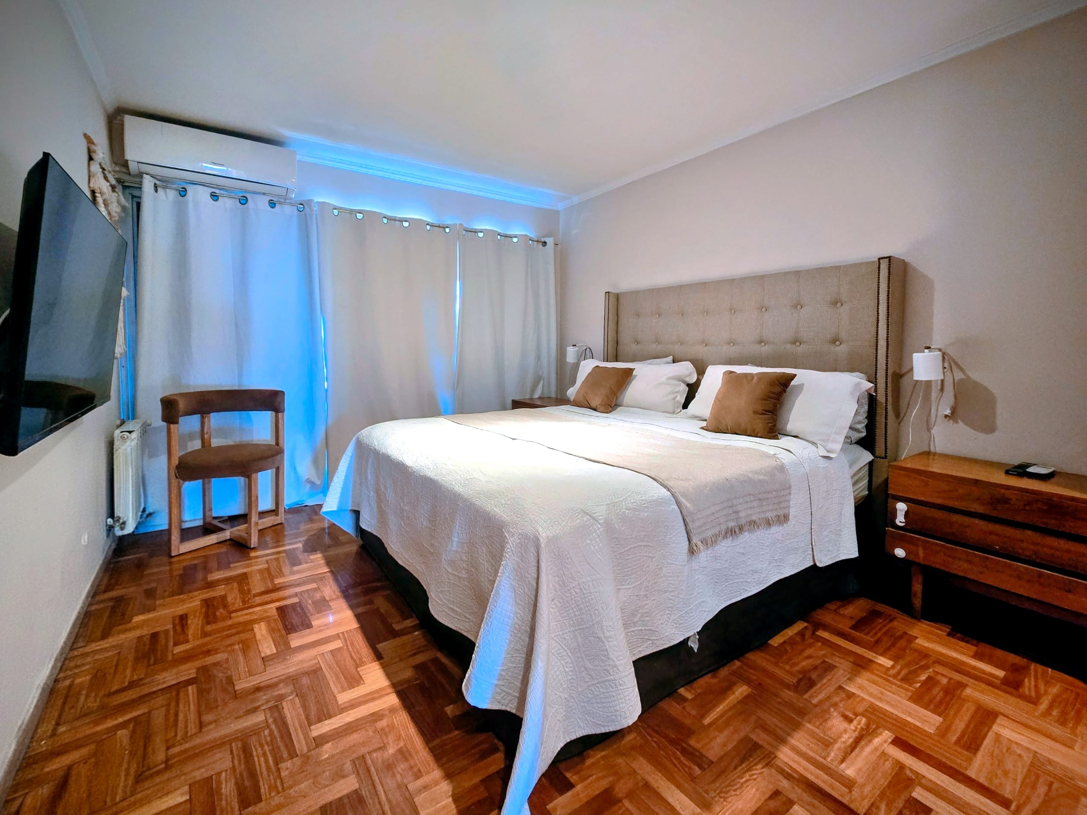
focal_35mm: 13
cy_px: 408
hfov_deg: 106.2
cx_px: 544
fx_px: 408
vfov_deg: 89.9
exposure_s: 1/50
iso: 250
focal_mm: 2.2
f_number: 2.2
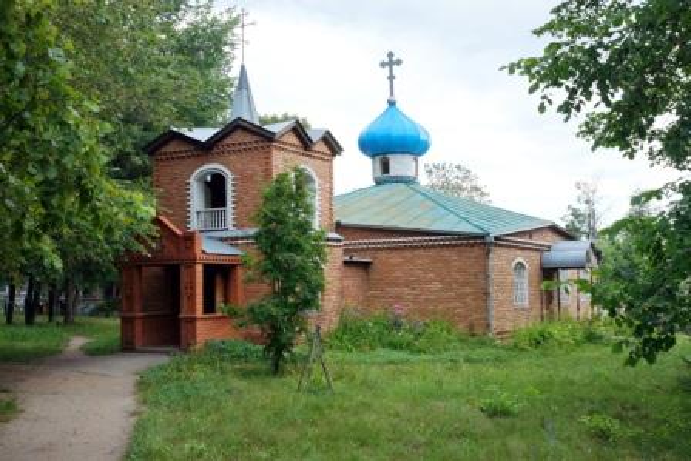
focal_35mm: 42
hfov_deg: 46.4
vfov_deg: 31.9
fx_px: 806
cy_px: 230
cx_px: 346
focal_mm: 28
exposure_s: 1/320
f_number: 9
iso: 500
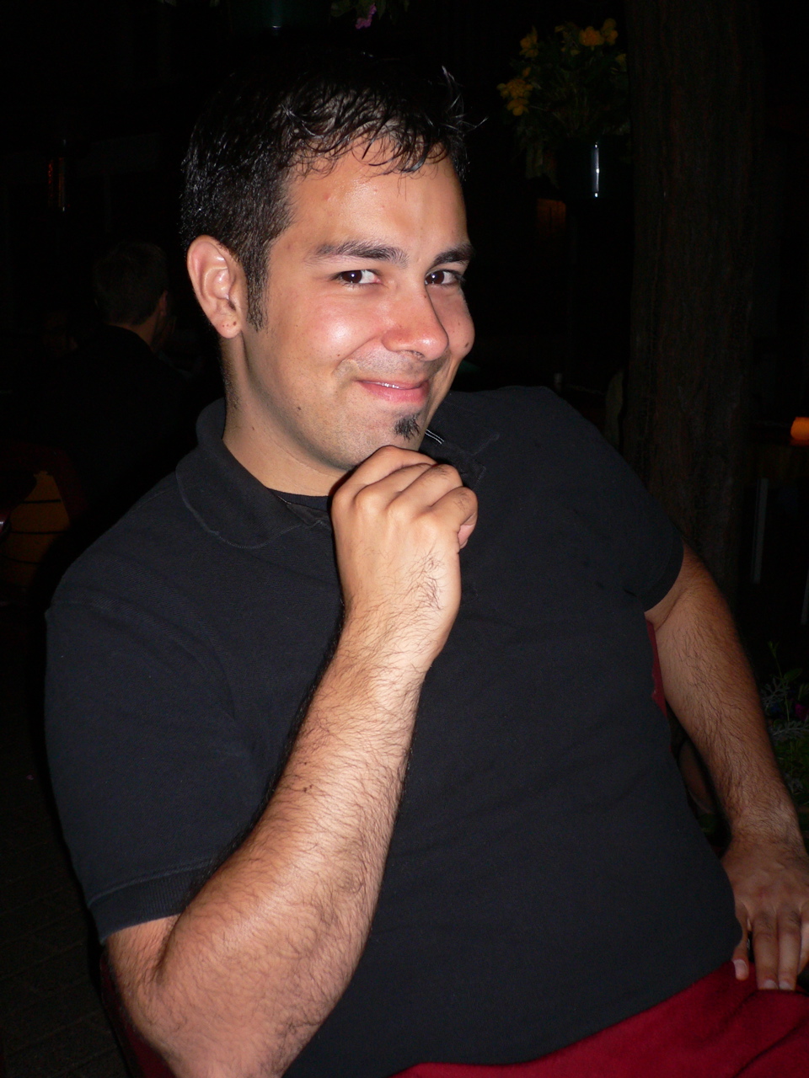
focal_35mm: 41
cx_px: 404
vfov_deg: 45.8
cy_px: 539
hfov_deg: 35.1
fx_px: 1278
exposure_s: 1/60
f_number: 3.1
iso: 100
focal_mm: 6.8
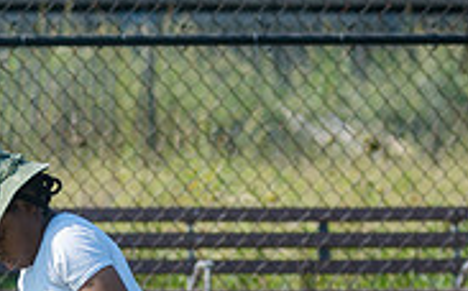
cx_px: 57
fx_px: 5174
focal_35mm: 406
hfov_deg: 5.2
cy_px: 482
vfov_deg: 3.2
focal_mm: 100
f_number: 4
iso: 100
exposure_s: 1/640
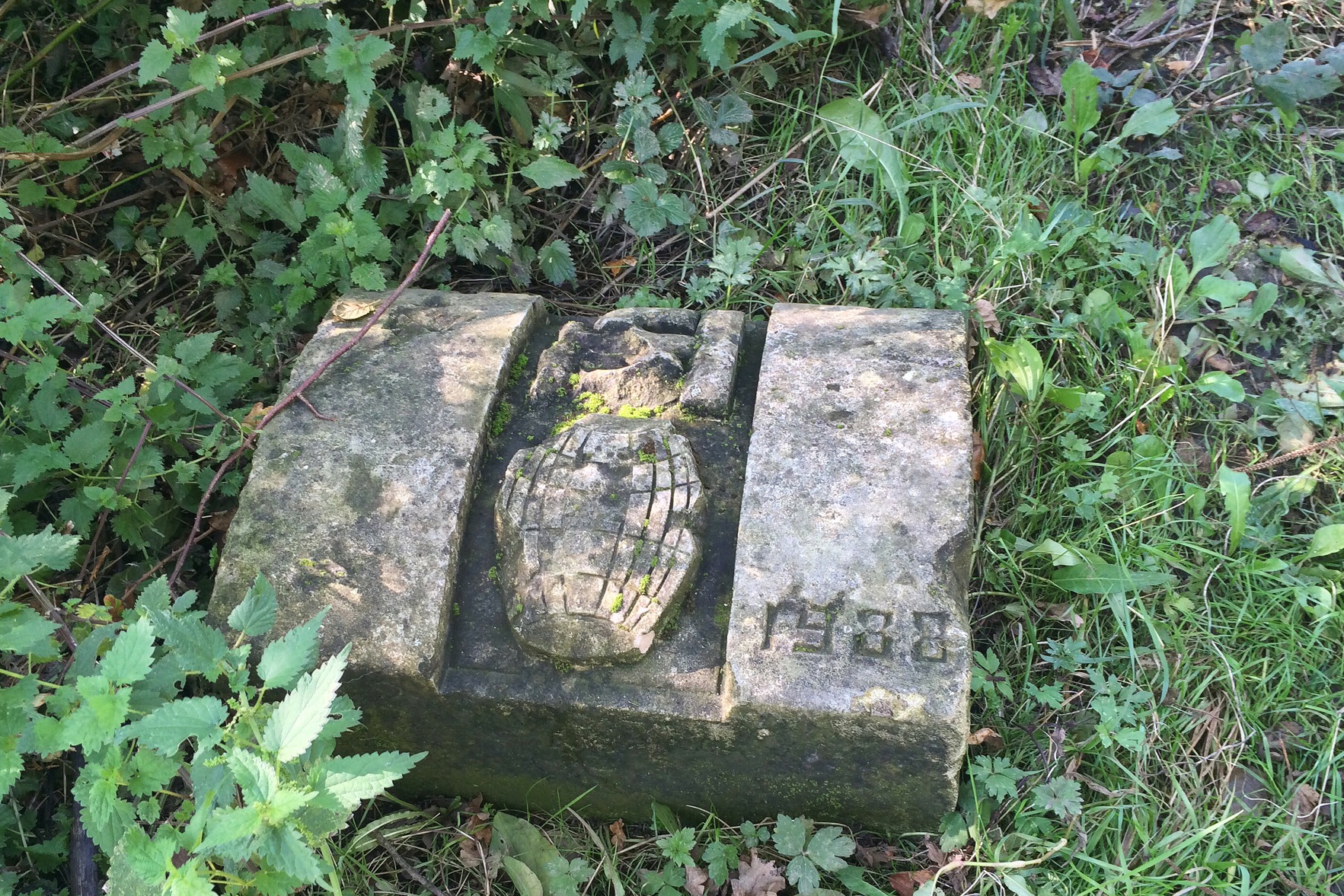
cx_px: 655
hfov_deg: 54.4
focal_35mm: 35
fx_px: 1307
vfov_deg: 37.7
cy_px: 539
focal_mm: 4.15
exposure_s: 1/33
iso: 50
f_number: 2.2
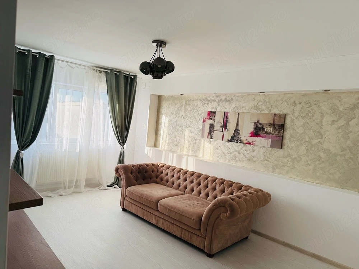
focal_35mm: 24
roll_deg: -5.1
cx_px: 180
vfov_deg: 56.8
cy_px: 134
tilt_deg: -3.6
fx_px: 249
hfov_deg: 71.6
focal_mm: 6.76
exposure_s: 1/192
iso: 64
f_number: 1.78
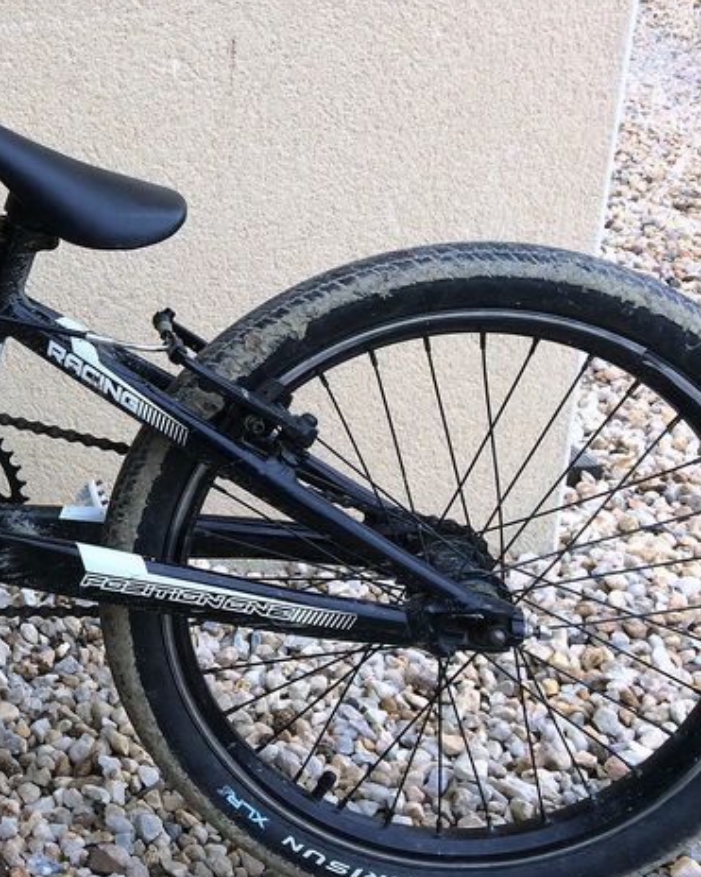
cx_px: -240
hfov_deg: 22.1
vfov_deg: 30.6
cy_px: 265
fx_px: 1582
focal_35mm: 61
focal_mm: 4.15
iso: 32
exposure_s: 1/720
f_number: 2.2
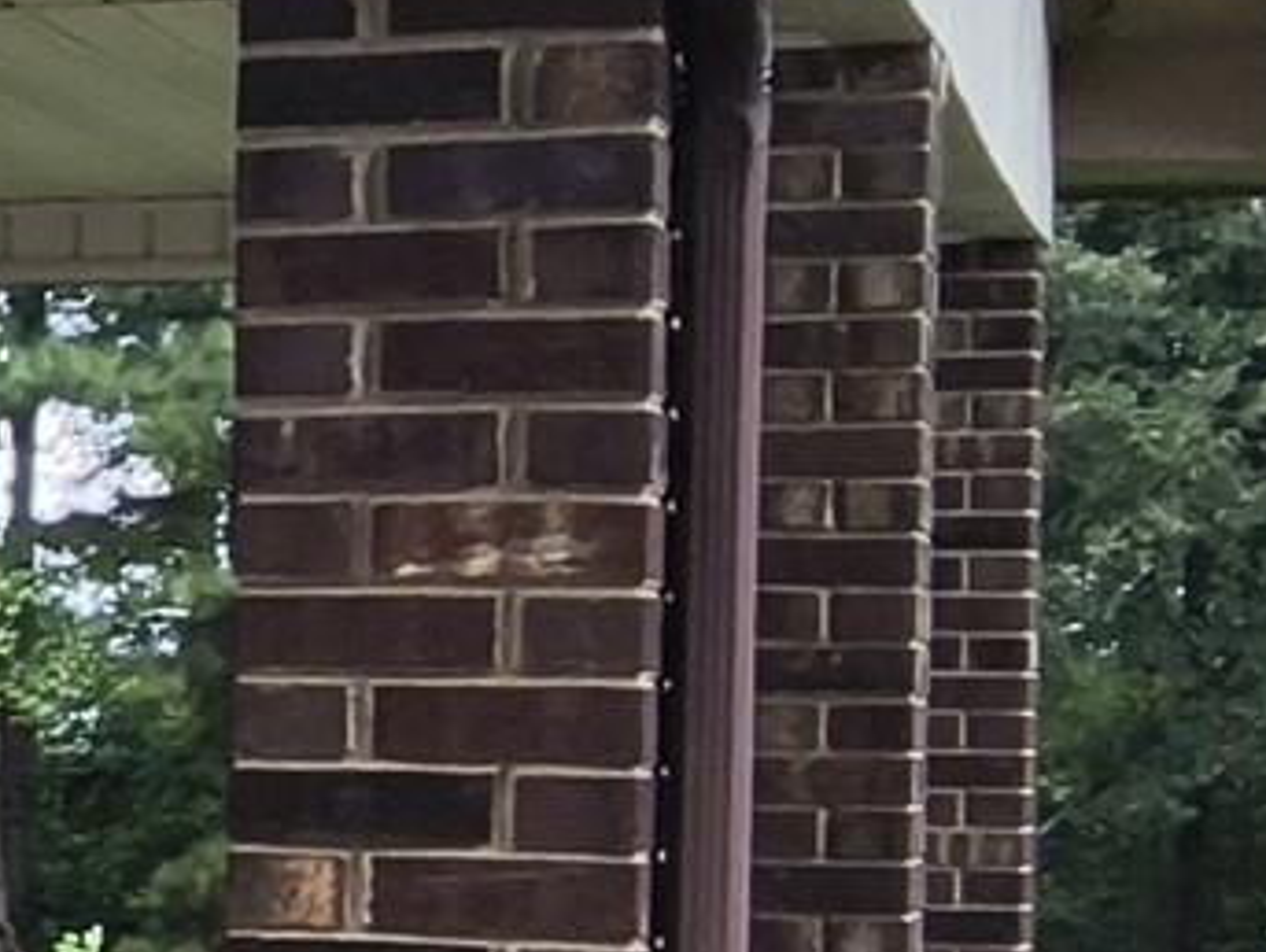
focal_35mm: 161
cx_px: -1934
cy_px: 716
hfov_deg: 10.3
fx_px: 5894
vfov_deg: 9.2
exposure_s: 1/514
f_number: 2
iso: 32
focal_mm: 2.87
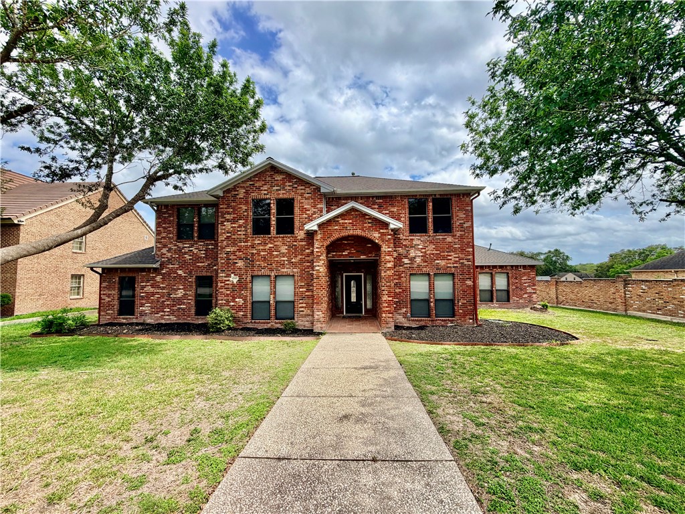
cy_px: 257
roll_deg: +1.0
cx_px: 342
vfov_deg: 85.7
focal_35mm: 14
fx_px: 277
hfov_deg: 102.1
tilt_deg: +3.6
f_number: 2.2
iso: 20
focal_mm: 2.22
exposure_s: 1/1068
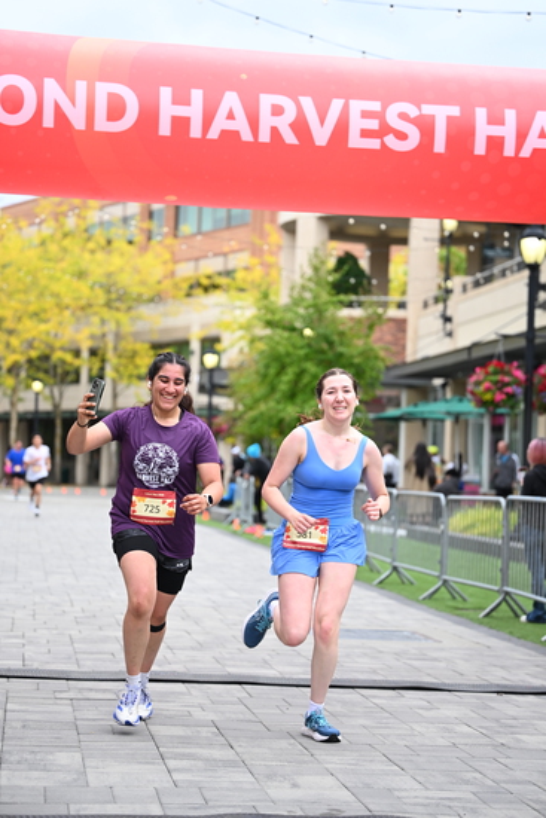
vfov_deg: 25.4
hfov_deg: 17.1
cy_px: 409
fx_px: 1819
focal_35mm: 80
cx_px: 273
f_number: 2.8
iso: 640
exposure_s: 1/2000
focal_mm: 80
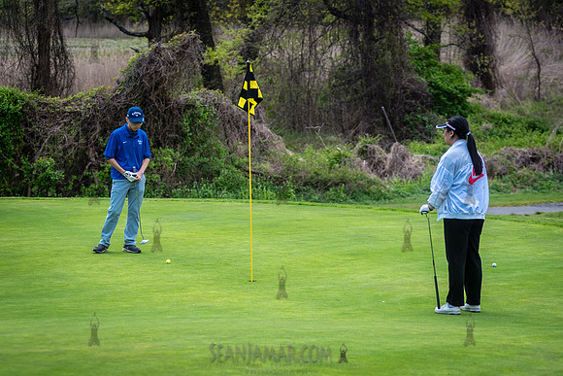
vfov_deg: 9.6
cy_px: 197
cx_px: 256
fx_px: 2230
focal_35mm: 143
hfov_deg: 14.4
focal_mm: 120
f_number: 3.5
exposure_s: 1/2000
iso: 400
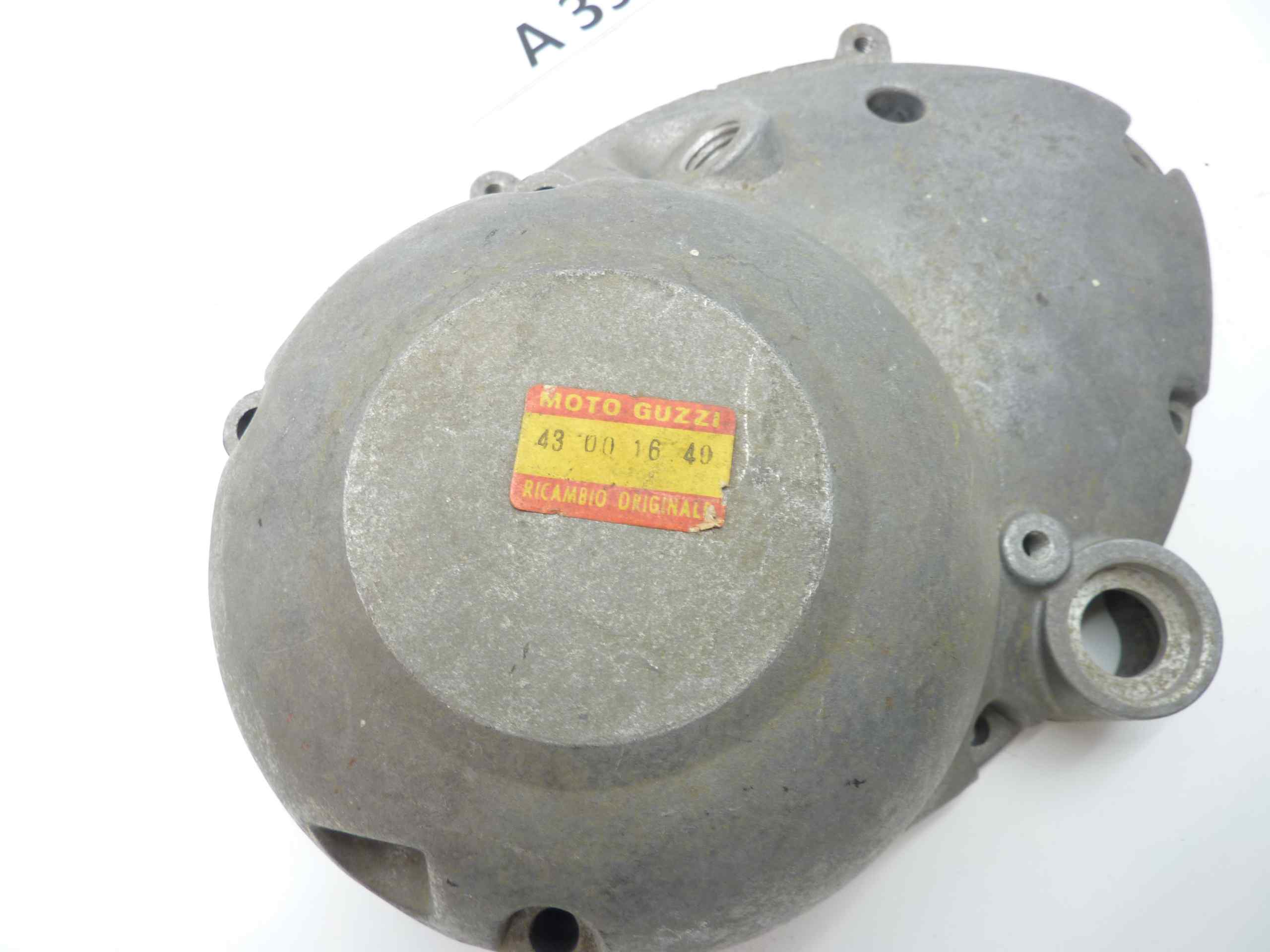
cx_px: 635
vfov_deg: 54.9
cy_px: 476
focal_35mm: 25
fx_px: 917
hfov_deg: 69.4
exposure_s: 1/8
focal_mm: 4.1
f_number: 3.3
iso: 80
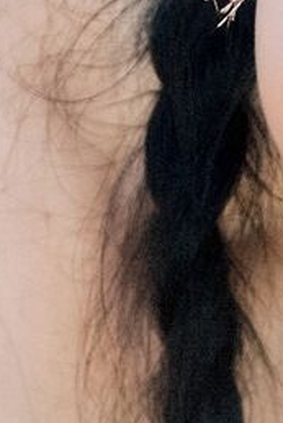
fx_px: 6794
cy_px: 356
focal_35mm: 577
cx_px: 398
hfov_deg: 2.4
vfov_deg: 3.6
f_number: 2.8
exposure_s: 1/500
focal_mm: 55
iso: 400
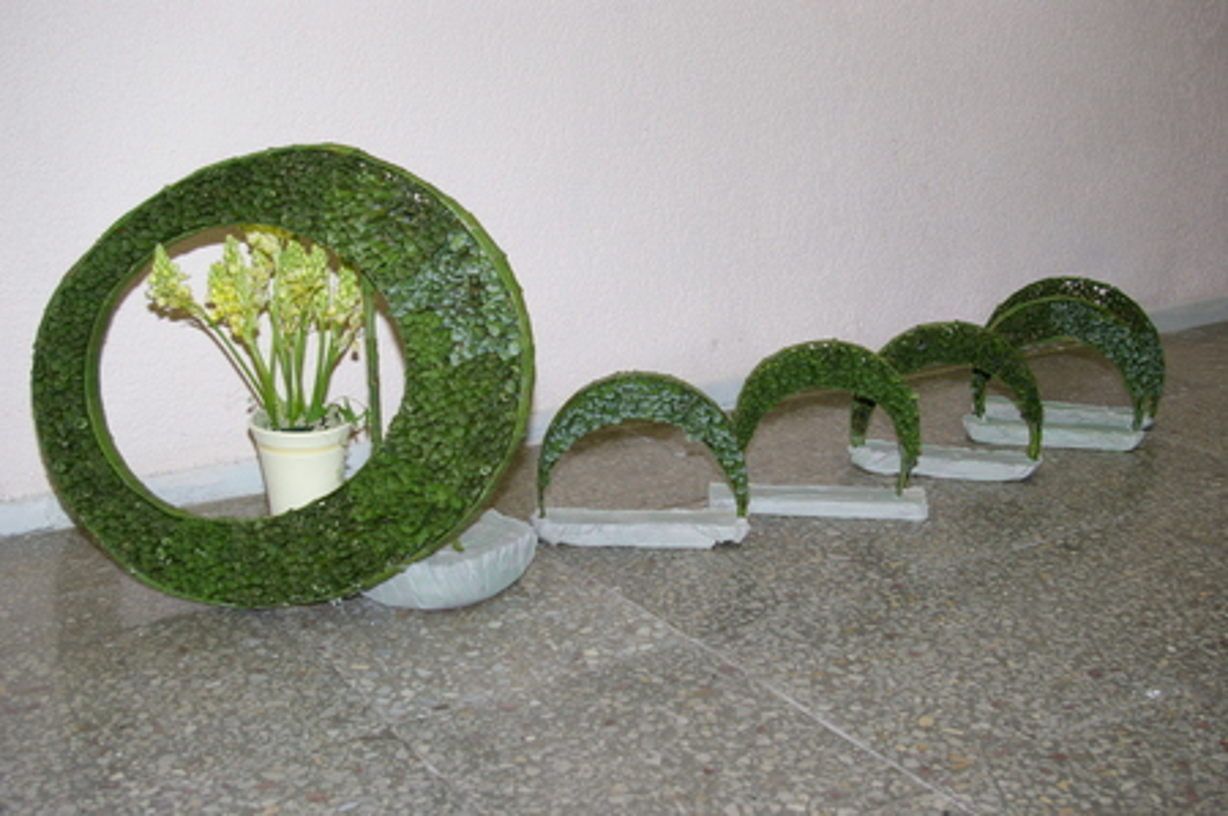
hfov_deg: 46.4
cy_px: 408
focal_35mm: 42
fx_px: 1431
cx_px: 614
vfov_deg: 31.8
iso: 400
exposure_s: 1/90
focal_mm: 28
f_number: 6.7
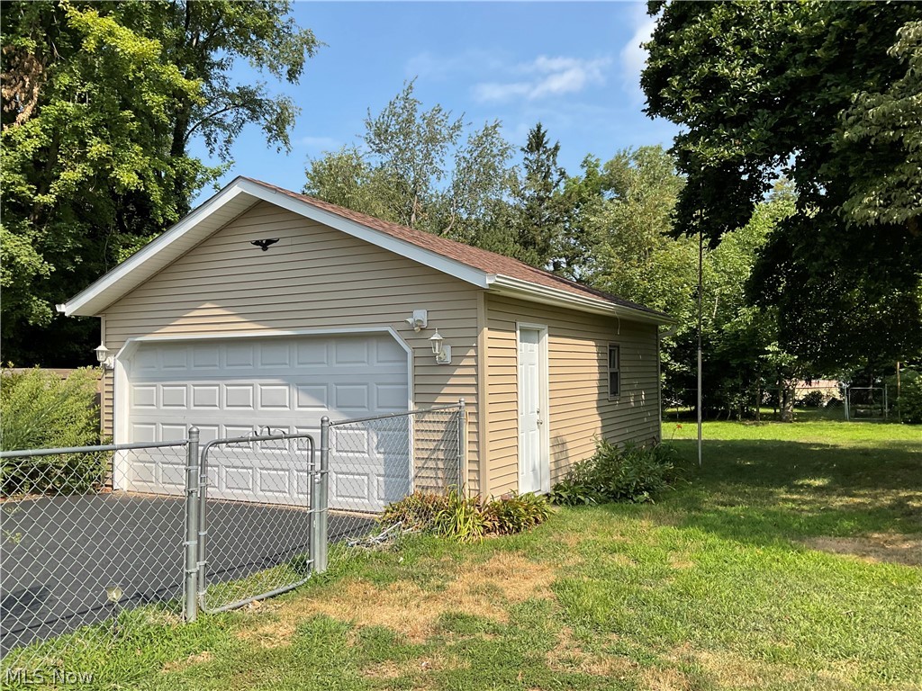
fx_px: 772
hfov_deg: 61.7
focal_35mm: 29
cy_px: 346
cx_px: 461
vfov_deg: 48.2
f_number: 1.8
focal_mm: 3
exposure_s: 1/1451
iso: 16
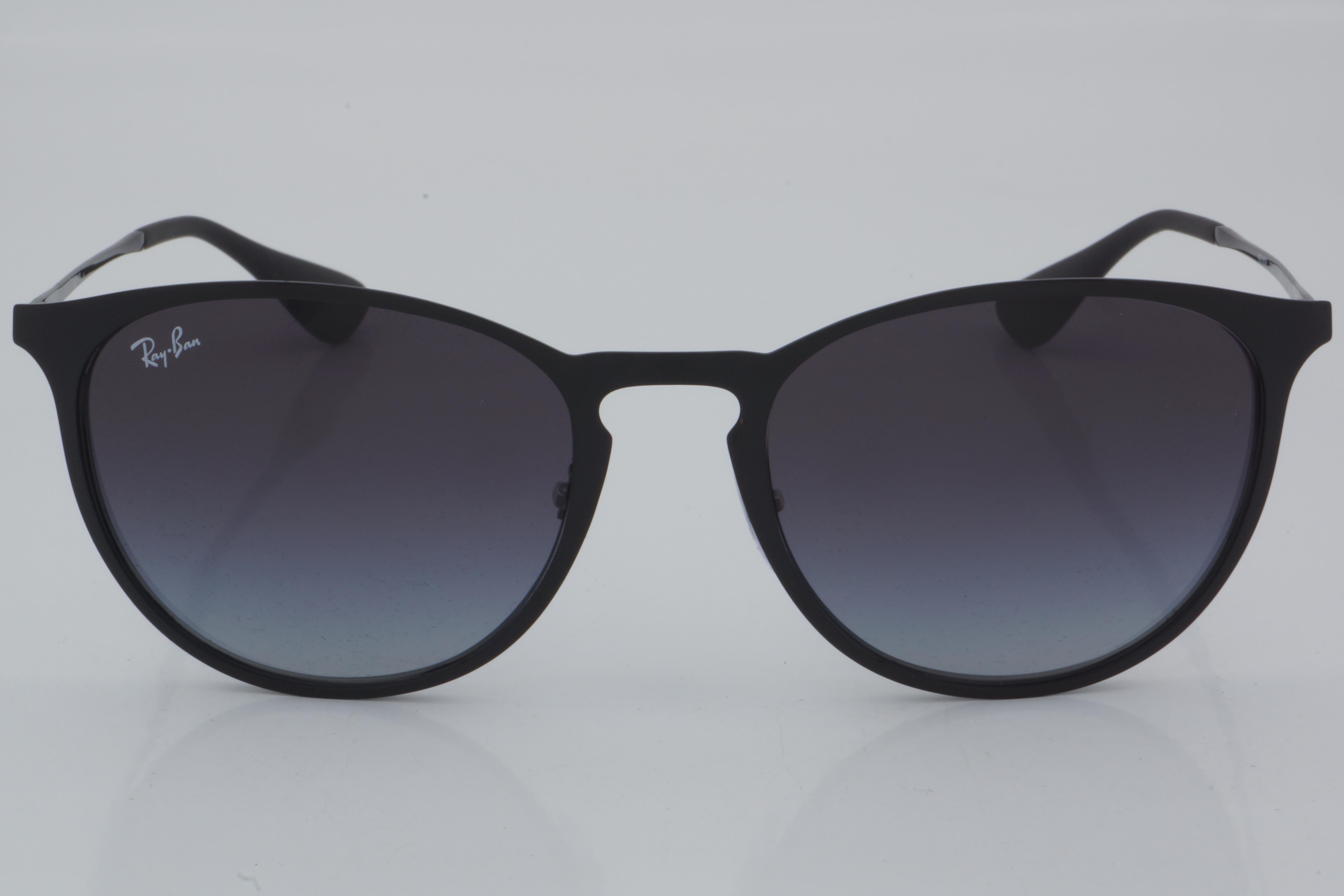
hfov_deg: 24.6
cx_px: 672
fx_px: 3080
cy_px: 448
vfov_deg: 16.6
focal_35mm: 82
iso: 100
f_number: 32
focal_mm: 55
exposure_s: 1/4
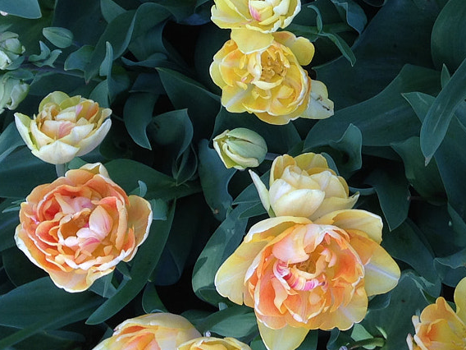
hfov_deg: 20.5
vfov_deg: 15.7
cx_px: 457
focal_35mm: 93
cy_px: 46
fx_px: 1252
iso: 50
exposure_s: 1/125
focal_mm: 4.12
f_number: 2.4
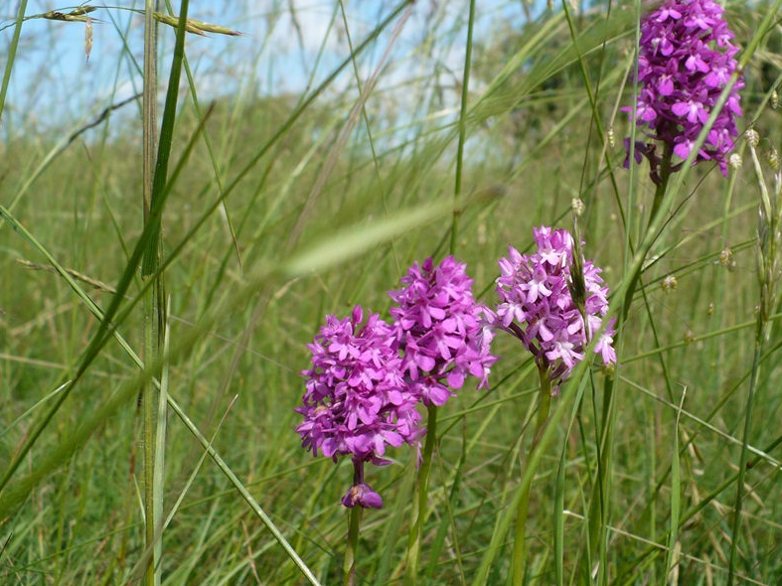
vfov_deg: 30.8
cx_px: 471
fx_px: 1062
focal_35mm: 47
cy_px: 257
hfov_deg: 40.3
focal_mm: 6.1
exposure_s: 1/1000
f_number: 2.8
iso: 100
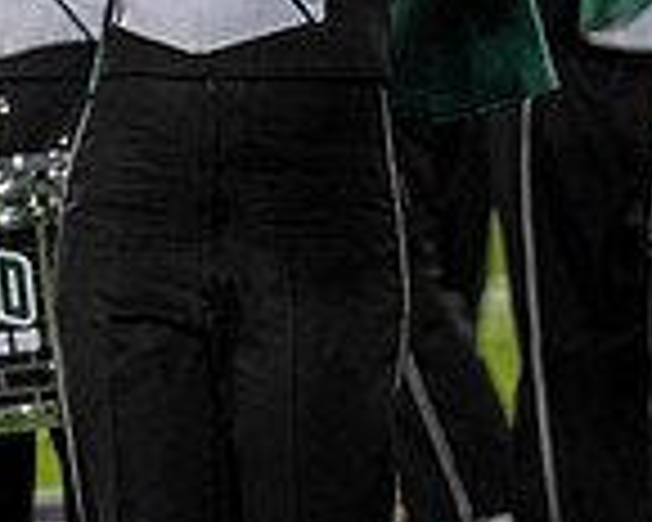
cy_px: -306
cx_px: -544
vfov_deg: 1.4
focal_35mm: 1128
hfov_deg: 1.7
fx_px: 21767
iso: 1000
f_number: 2.8
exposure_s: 1/500
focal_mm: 200
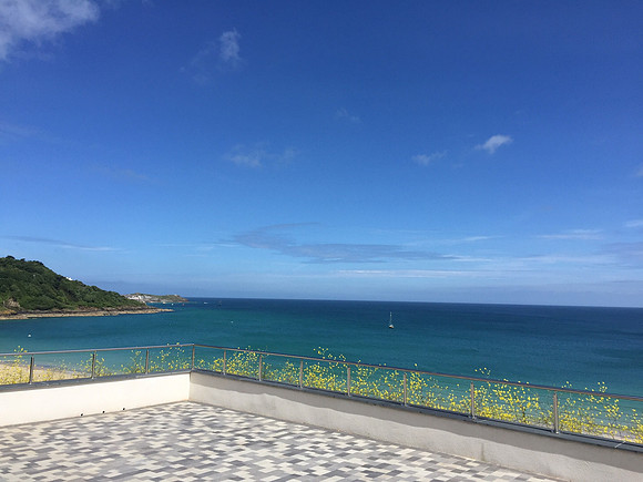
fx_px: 539
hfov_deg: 61.7
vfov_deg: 48.2
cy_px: 241
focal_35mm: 29
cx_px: 322
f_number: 2.2
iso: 32
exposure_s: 1/3049
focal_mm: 4.15
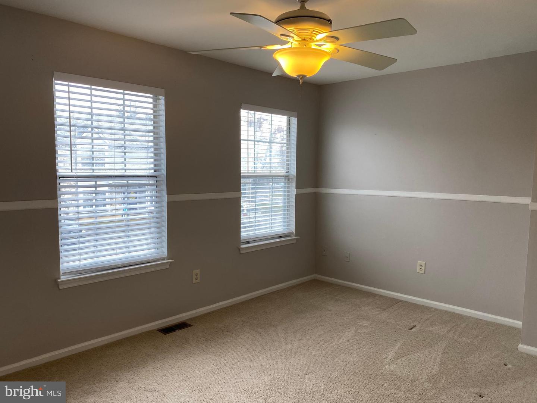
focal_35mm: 26
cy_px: 202
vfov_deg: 53.1
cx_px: 268
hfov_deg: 67.3
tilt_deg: -4.8
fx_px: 403
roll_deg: -0.7
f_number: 1.8
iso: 50
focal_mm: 4.25
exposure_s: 1/120
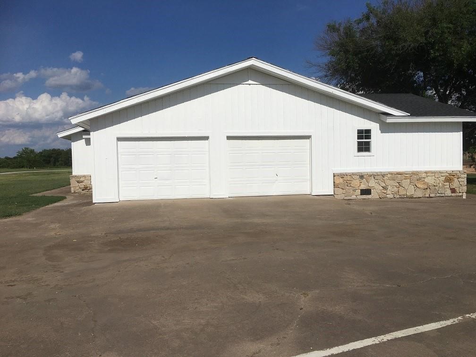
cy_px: 178
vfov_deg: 48.2
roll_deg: +0.7
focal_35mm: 29
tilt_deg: -1.1
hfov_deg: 61.7
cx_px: 238
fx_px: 399
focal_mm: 4.15
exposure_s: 1/7692
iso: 25
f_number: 2.2
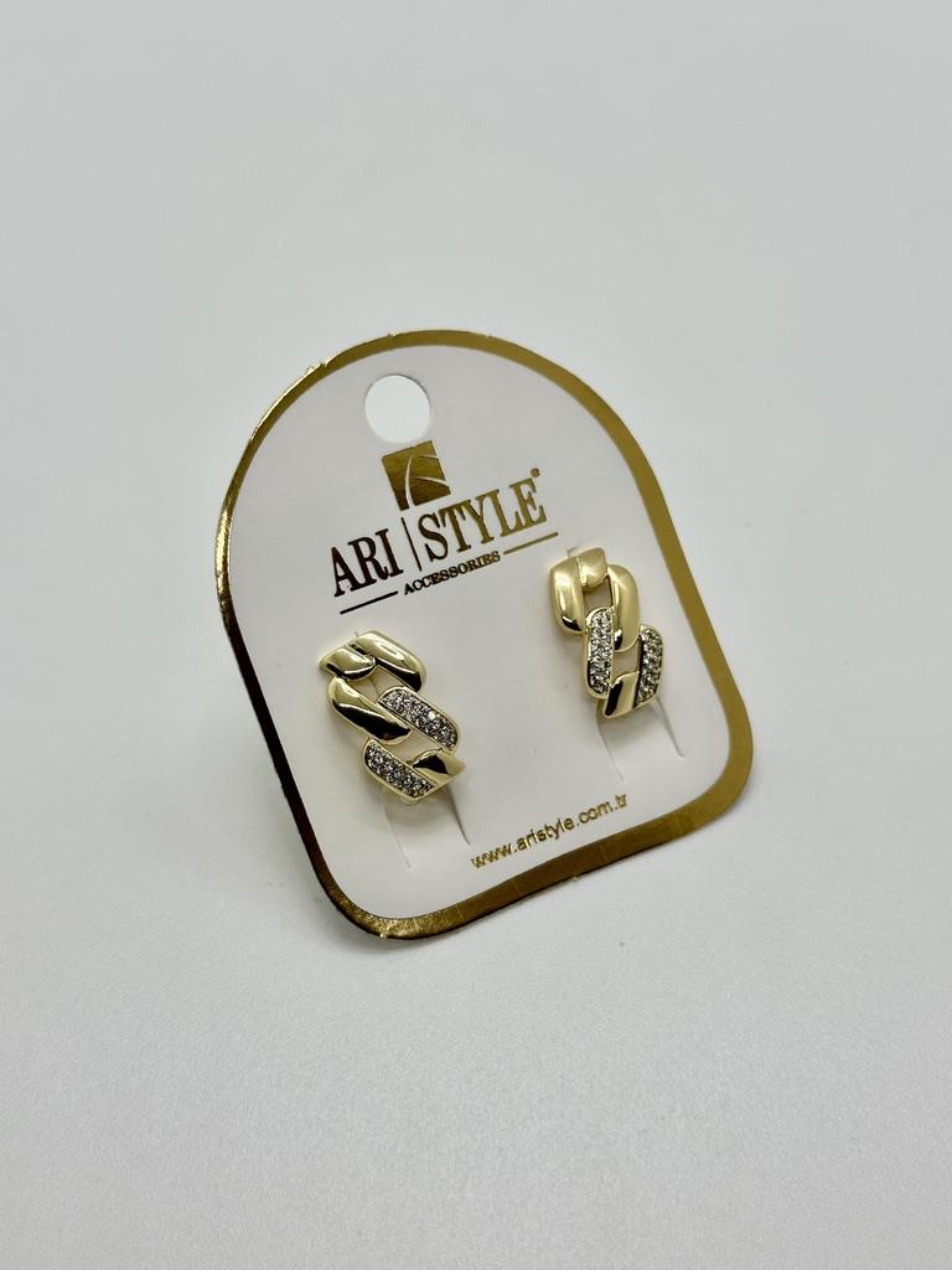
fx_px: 1760
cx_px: 476
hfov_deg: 30.3
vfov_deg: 39.7
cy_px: 635
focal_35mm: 48
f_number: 1.78
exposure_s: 1/266
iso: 64
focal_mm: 6.86
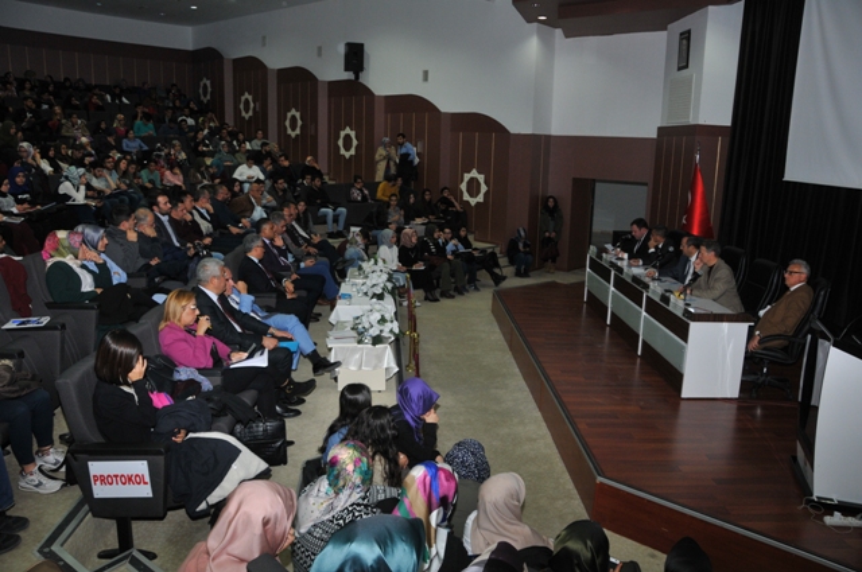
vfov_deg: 47.8
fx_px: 646
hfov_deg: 67.4
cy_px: 286
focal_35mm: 27
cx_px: 431
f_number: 5
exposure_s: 1/60
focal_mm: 18
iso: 500
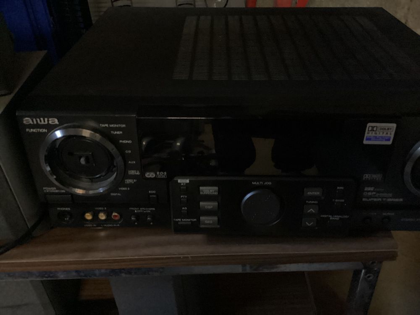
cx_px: 210
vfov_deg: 45.4
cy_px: 158
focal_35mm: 31
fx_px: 376
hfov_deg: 58.4
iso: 800
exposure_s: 1/15
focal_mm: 3.3
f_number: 2.4
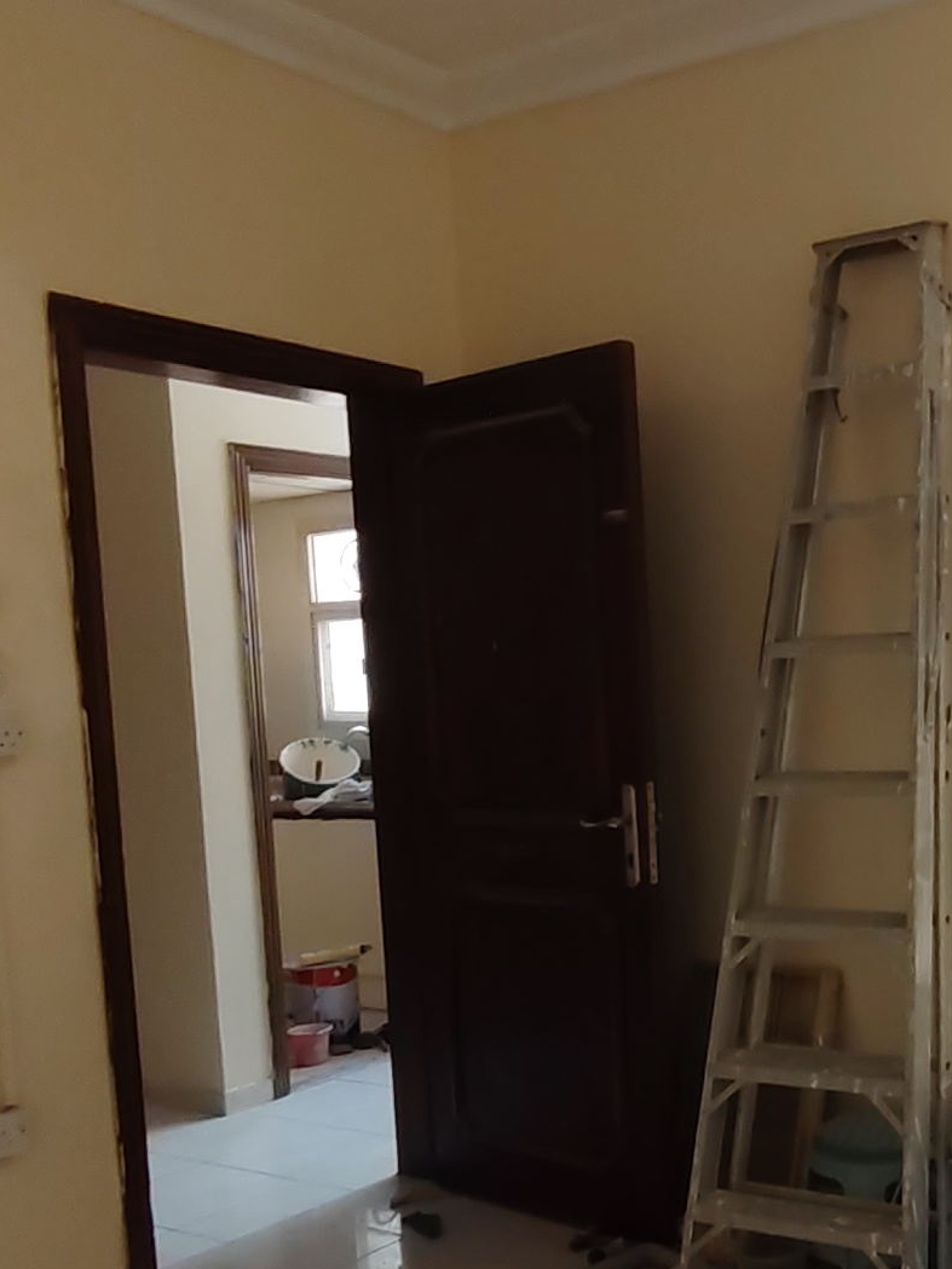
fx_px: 1540
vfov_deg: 44.4
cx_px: 883
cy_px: 803
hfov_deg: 32.4
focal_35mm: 42
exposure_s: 1/33.3
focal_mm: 1.42
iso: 200
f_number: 2.2
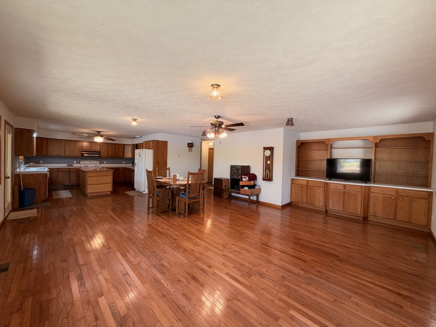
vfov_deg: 85.7
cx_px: 218
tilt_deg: +0.3
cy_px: 164
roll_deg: -1.7
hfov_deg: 102.1
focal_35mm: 14
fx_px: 176
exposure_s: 1/60
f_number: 2.2
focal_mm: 2.22
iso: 200
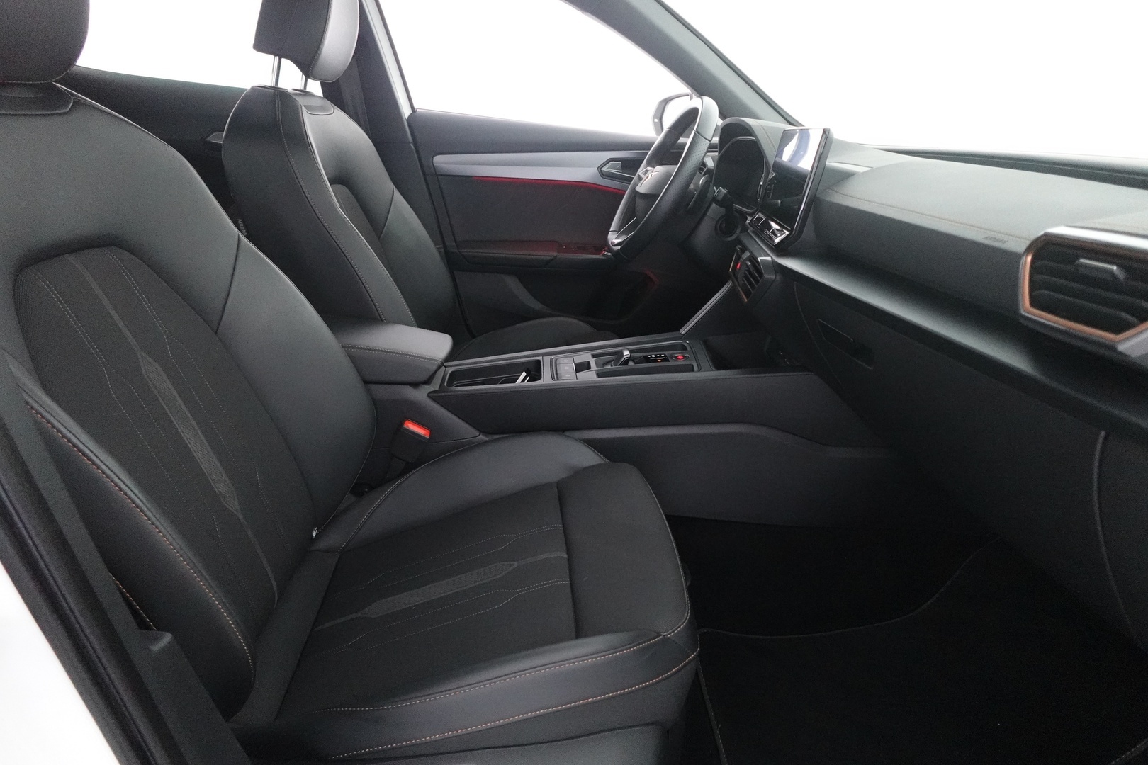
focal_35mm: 20
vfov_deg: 61.9
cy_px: 382
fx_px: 638
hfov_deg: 84.0
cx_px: 574
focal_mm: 7.6
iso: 3200
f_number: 2
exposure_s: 1/80
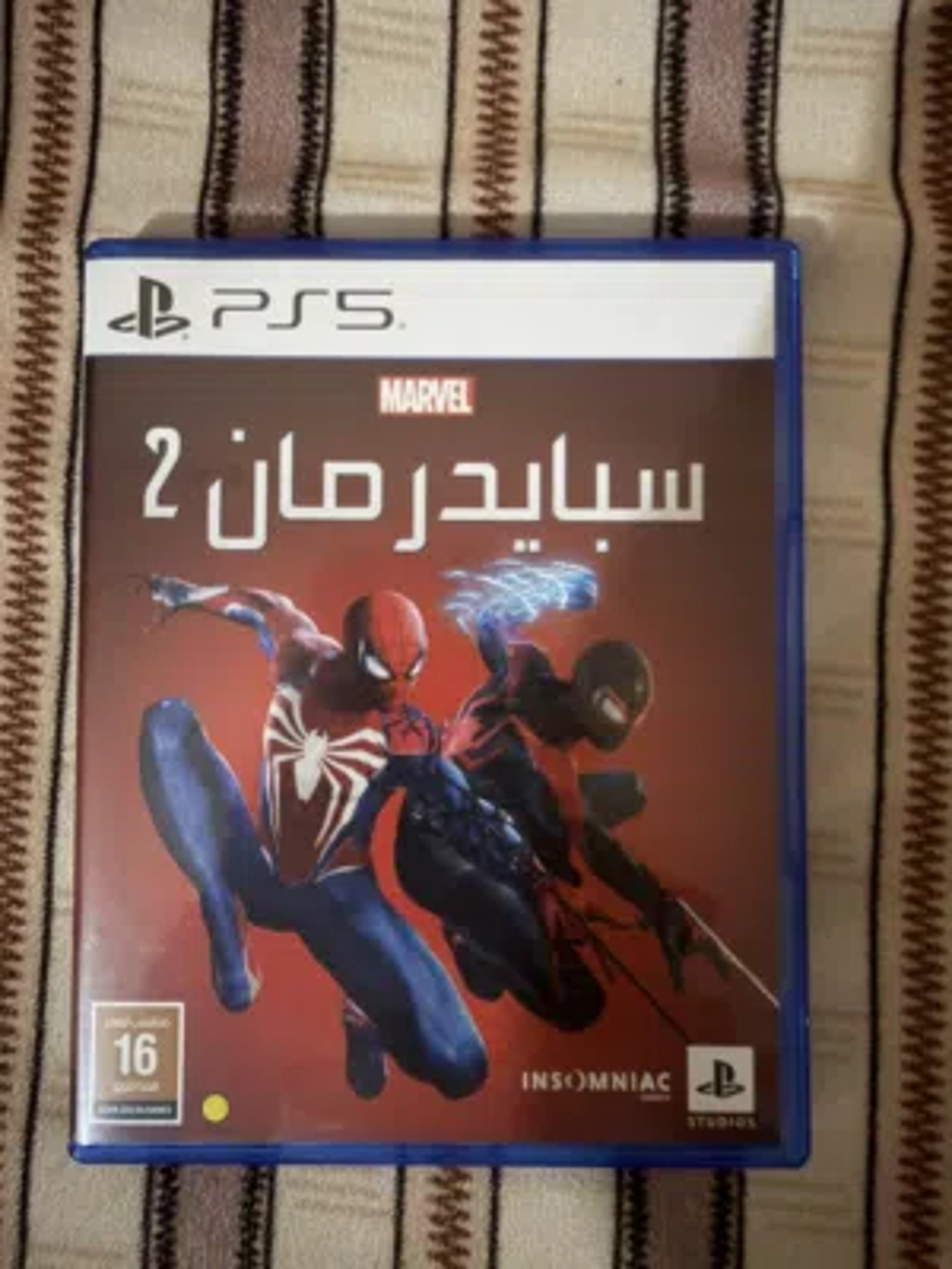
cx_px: 476
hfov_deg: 56.8
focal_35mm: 24
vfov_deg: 71.6
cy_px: 634
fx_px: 880
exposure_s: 1/8
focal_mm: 2.22
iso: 500
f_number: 2.2
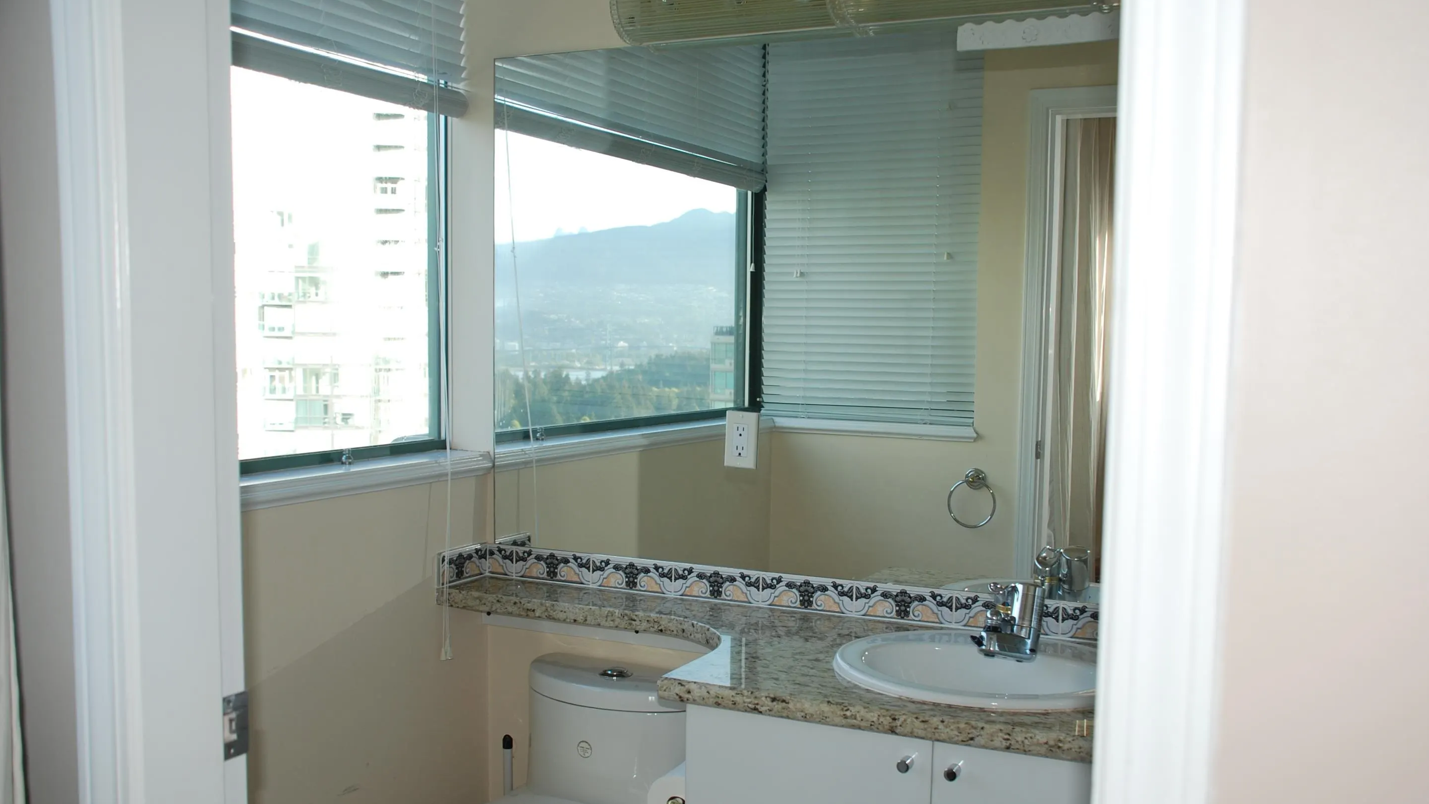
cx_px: 720
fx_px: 1326
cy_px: 445
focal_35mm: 35
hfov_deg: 56.6
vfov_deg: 33.7
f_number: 3.8
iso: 160
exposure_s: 1/125
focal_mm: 22
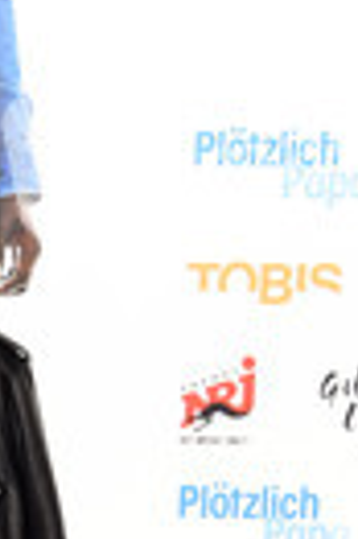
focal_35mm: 147
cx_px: -160
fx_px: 2198
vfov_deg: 13.3
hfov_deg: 9.1
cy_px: 757
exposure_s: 1/200
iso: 500
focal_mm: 48
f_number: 5.6
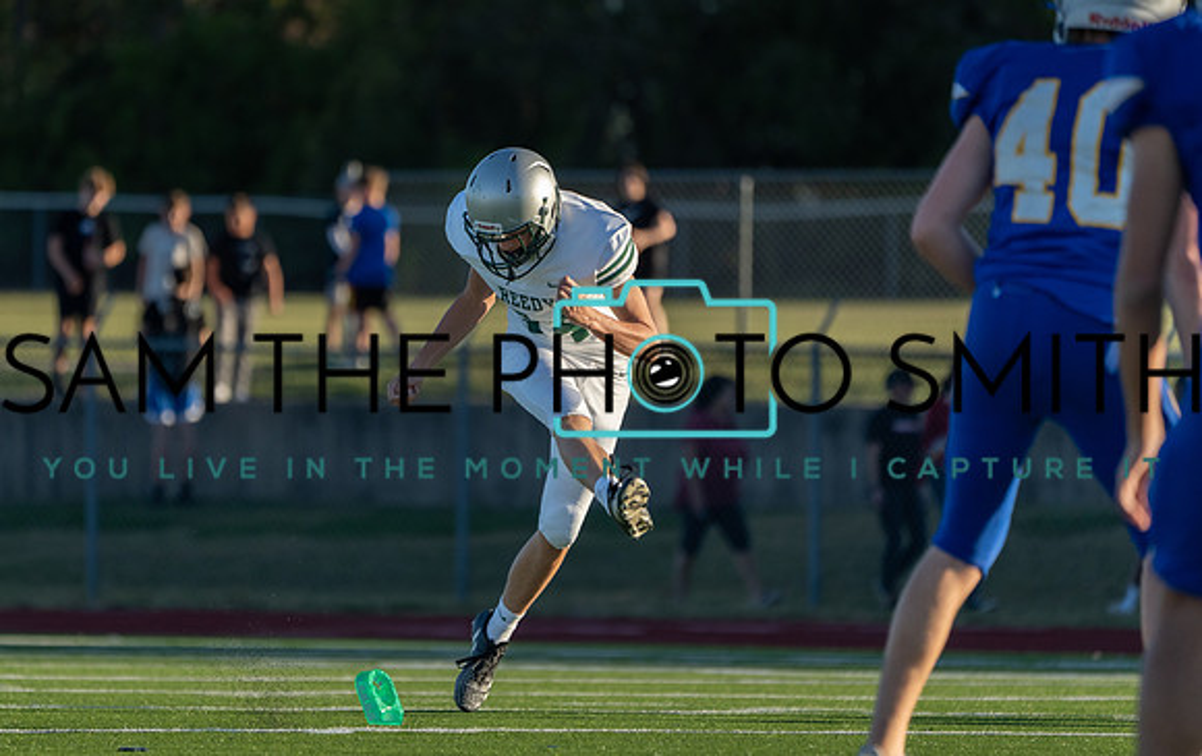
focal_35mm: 502
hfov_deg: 4.2
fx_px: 16488
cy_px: 342
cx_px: 489
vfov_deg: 2.6
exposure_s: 1/1250
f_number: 5.6
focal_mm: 400
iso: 500
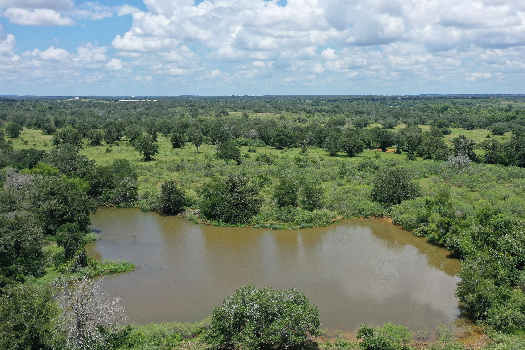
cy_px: 195
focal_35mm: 34
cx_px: 296
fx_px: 496
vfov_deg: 38.8
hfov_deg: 55.6
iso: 100
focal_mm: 10.26
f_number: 5
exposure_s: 1/50
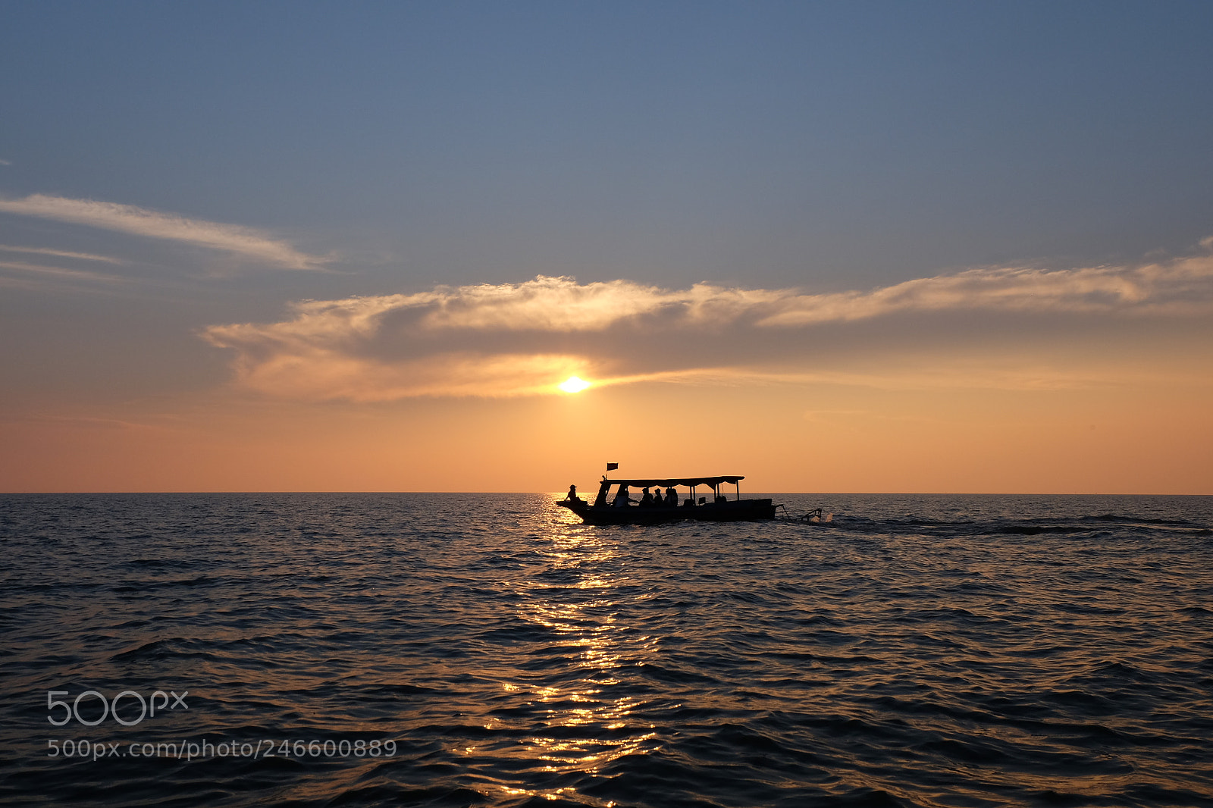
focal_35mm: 32
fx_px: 1078
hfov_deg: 58.7
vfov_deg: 41.1
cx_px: 606
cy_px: 404
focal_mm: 21.1
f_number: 10
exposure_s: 1/420
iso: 400
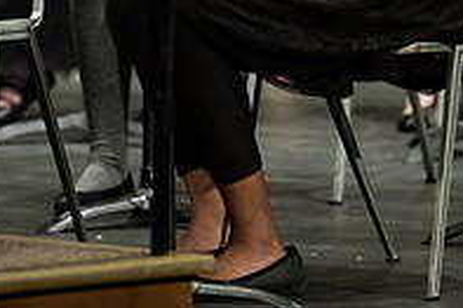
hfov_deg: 2.3
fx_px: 11359
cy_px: -114
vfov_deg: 1.6
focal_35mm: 884
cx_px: 369
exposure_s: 1/250
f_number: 2.8
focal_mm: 300
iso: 4000
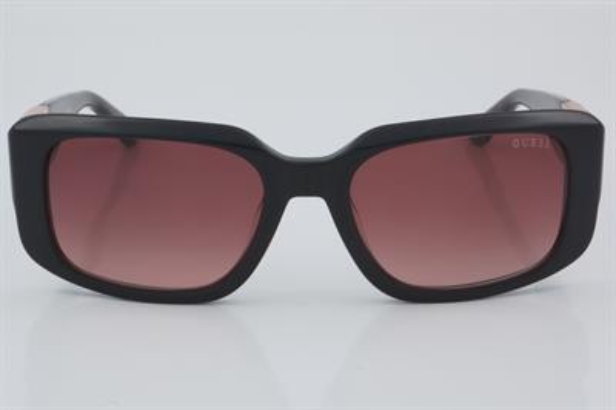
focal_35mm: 82
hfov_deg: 24.6
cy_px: 205
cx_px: 308
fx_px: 1410
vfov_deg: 16.5
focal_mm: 55
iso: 100
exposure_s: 1/4
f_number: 32
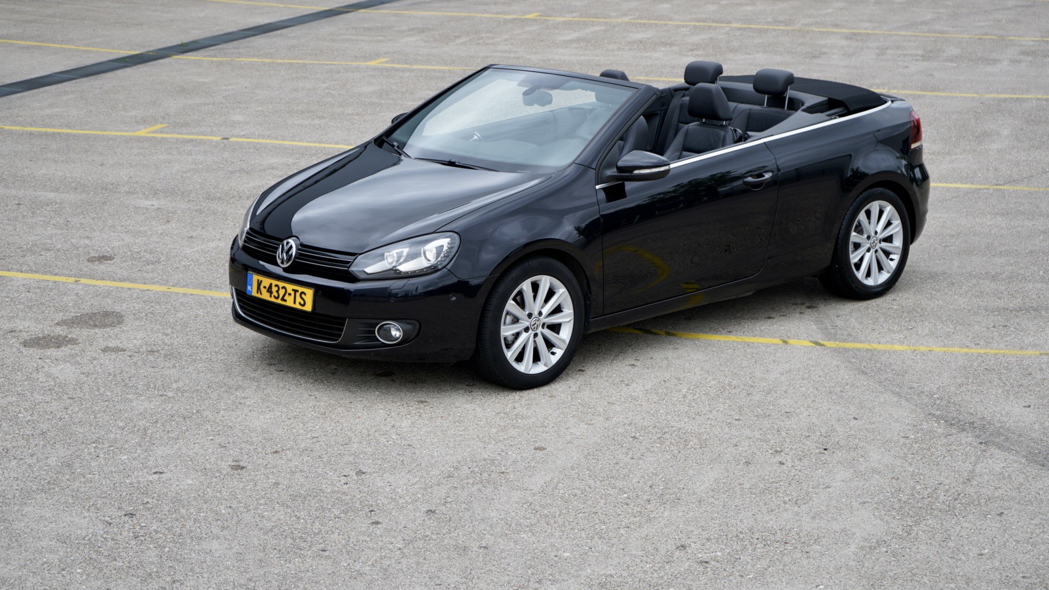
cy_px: 246
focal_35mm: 74
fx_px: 2058
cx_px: 521
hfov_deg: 28.6
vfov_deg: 16.3
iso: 100
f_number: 6.3
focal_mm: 70
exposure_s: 1/200
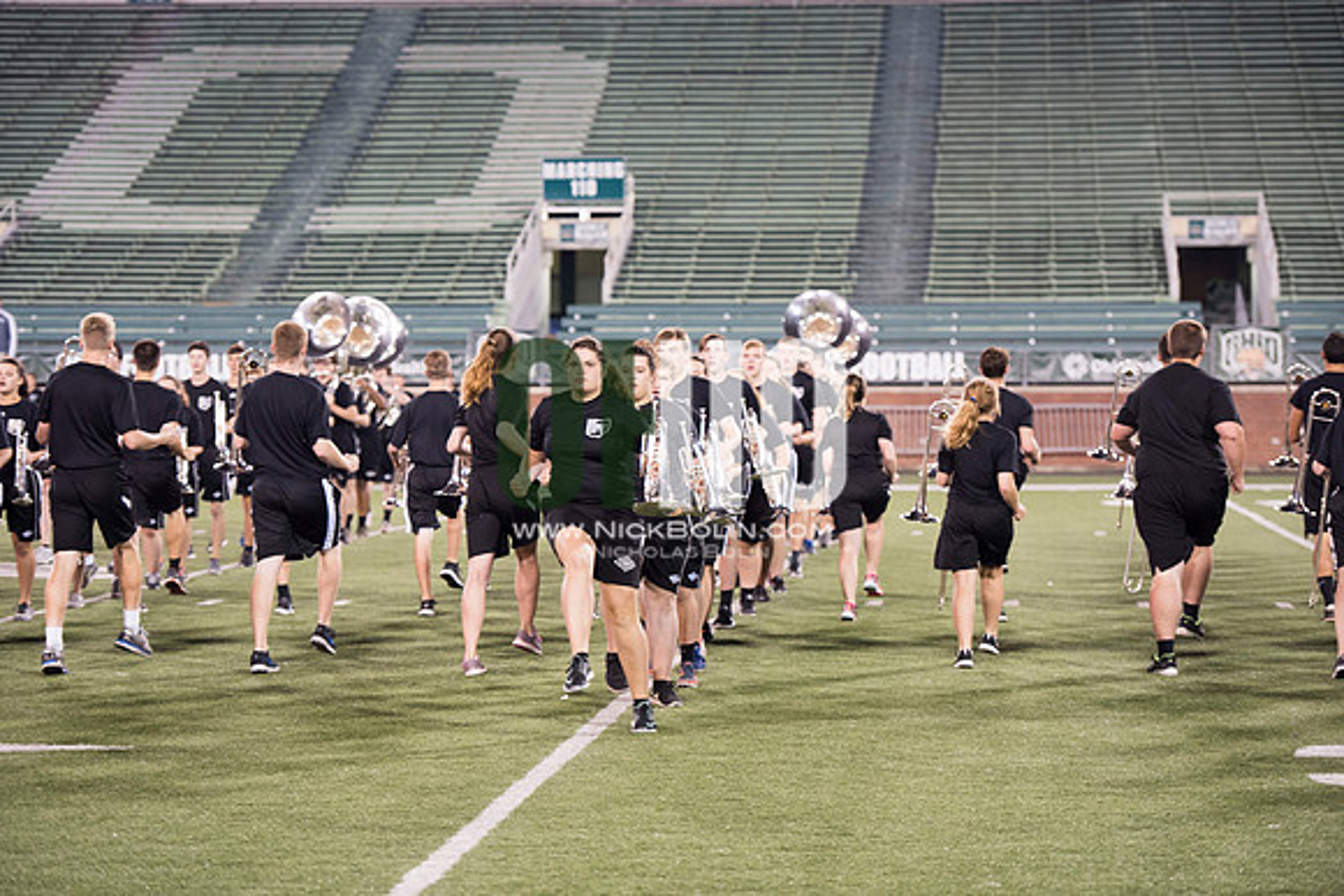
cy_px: 448
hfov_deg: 19.5
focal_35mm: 105
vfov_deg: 13.0
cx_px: 672
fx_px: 3921
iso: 1000
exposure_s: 1/320
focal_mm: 105
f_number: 2.8
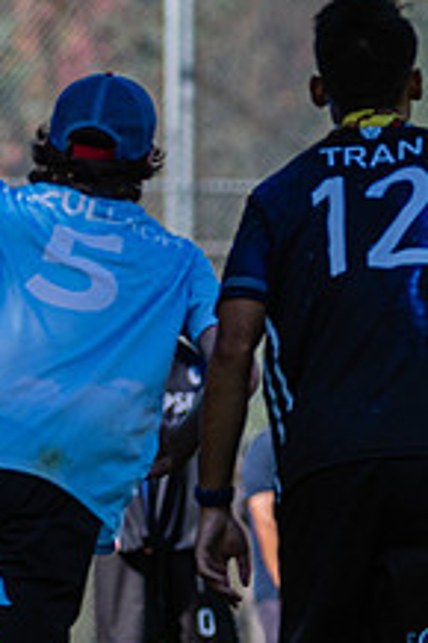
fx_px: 20164
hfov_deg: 1.2
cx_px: 1023
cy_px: 441
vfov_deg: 1.8
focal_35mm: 1129
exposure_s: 1/1600
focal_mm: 200
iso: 100
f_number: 4
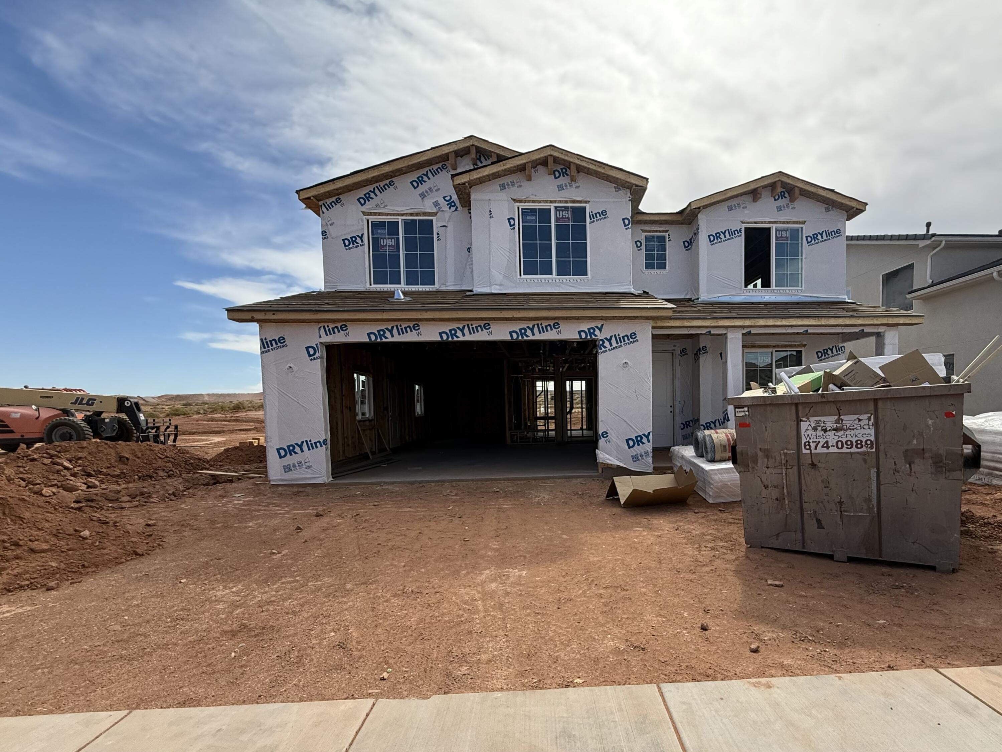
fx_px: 405
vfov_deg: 85.7
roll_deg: -1.0
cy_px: 376
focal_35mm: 14
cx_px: 501
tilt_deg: -2.6
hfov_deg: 102.1
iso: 64
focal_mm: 2.22
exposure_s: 1/970
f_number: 2.2
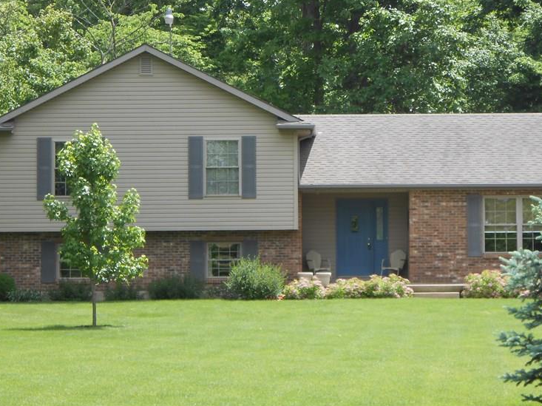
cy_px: 124
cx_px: 338
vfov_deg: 11.4
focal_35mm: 130
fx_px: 2034
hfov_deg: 15.2
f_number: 4.6
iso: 80
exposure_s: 1/200
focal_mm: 16.5
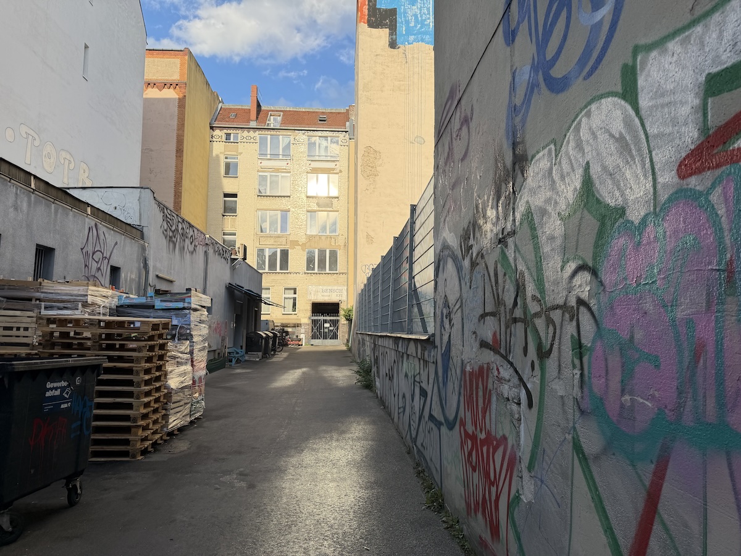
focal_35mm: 24
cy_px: 278
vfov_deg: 56.8
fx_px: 514
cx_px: 370
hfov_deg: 71.6
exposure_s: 1/2299
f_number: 1.78
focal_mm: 6.76
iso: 80
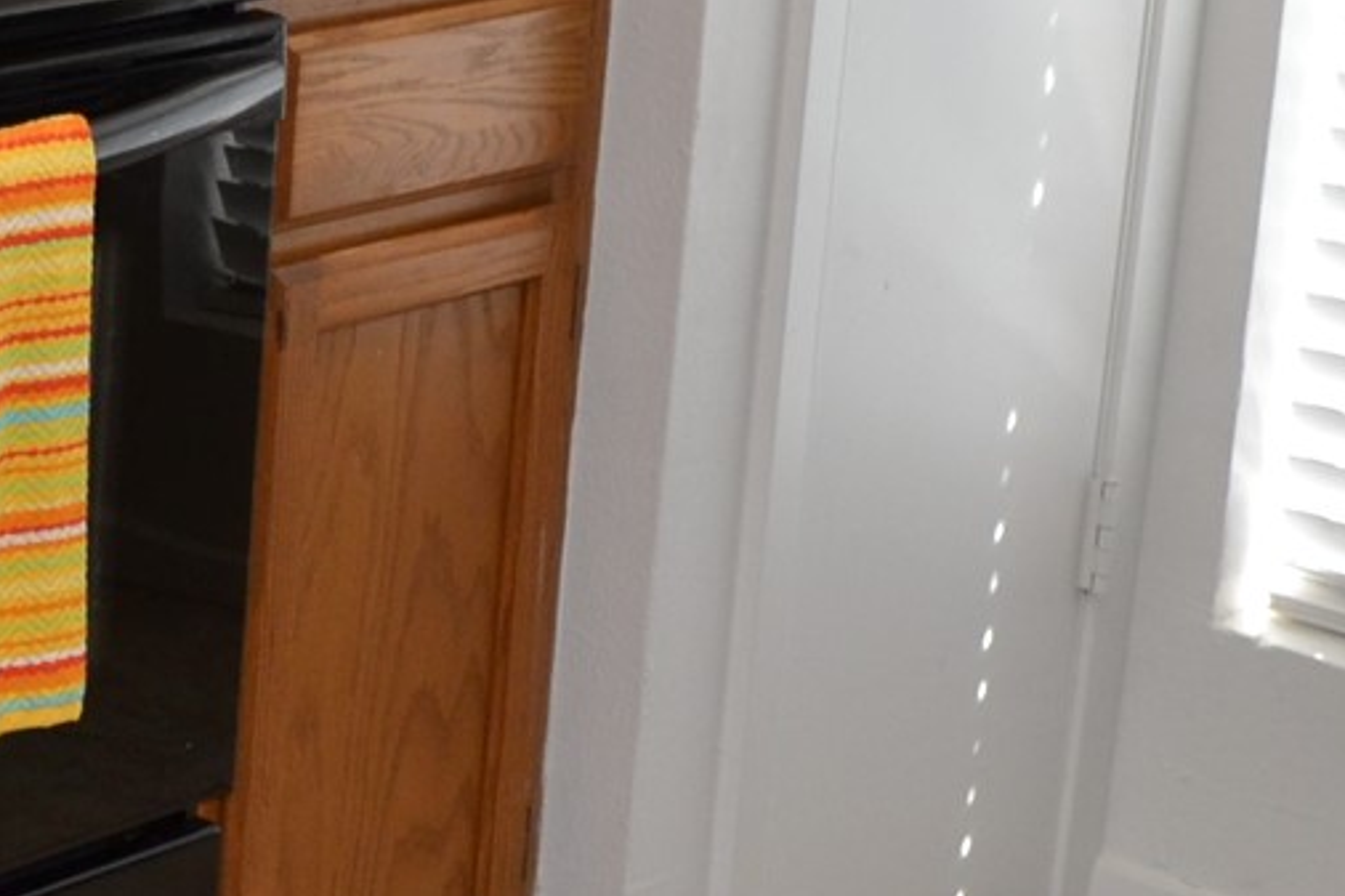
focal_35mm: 116
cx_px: -223
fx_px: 4332
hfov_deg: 17.0
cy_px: 173
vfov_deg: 11.8
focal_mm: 18
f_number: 4
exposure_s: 1/80
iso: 400
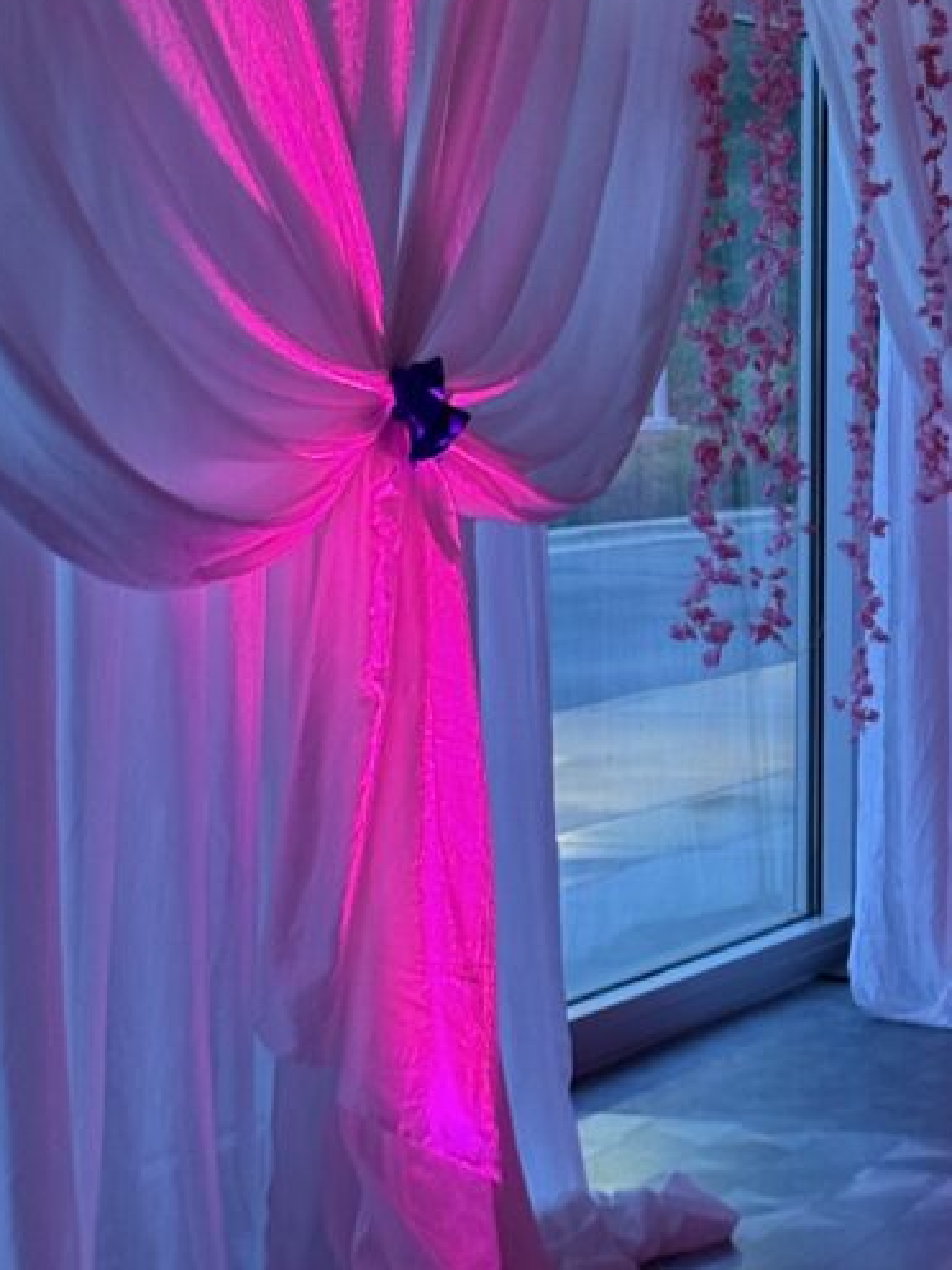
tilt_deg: +4.8
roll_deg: -0.8
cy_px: 44
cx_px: 926
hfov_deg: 14.7
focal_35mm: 99
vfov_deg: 19.3
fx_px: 3630
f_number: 1.78
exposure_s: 1/35
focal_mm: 6.76
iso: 400
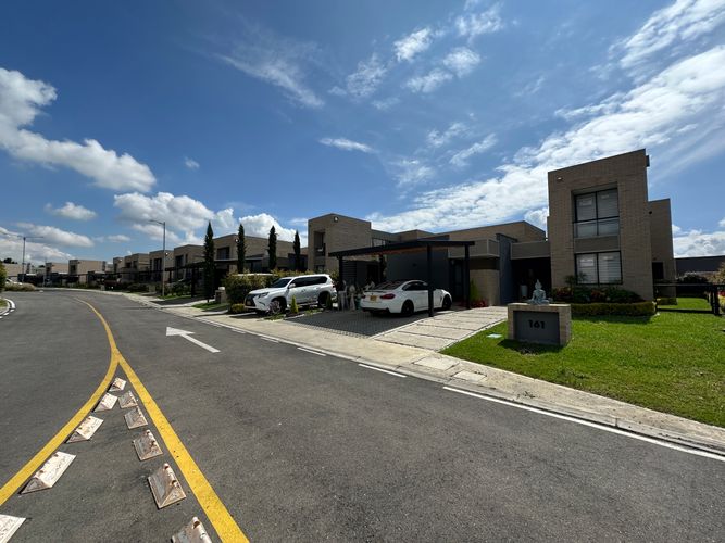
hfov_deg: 102.1
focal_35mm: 14
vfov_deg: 85.7
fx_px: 293
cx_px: 362
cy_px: 272
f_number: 2.2
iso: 50
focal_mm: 2.22
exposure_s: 1/3125
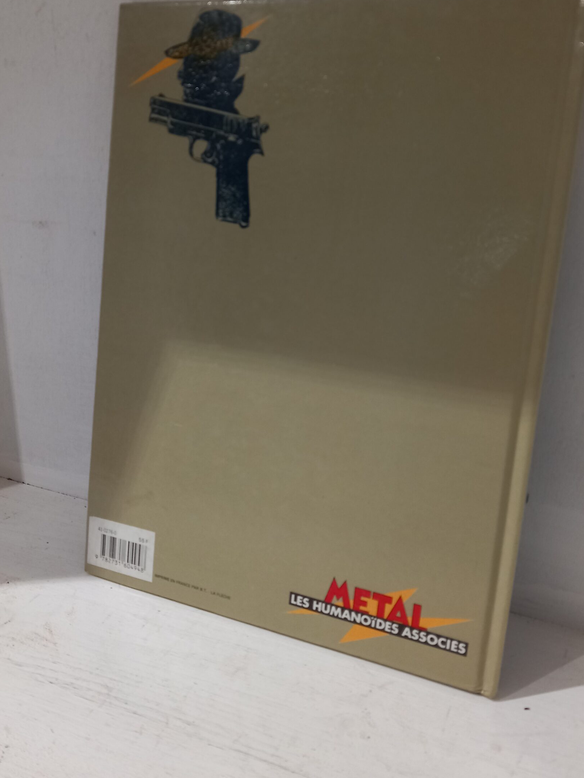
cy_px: 364
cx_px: 302
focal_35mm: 32
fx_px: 720
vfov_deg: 56.8
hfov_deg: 44.2
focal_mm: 4
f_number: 1.8
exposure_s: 1/25
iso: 200
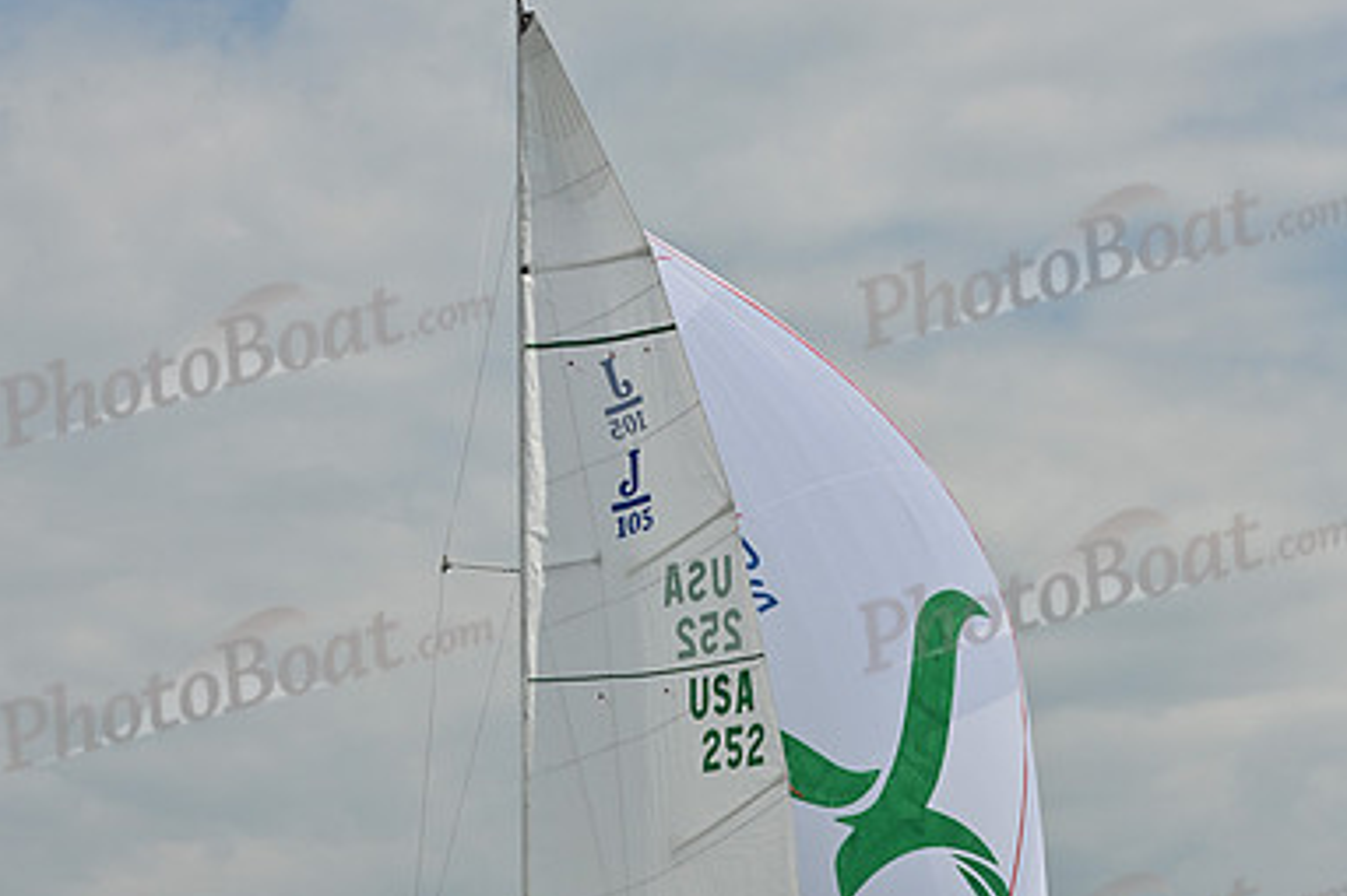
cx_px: 677
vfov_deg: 12.8
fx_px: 3964
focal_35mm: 106
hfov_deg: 19.3
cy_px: 815
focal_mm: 70
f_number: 11
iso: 320
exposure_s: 1/1250
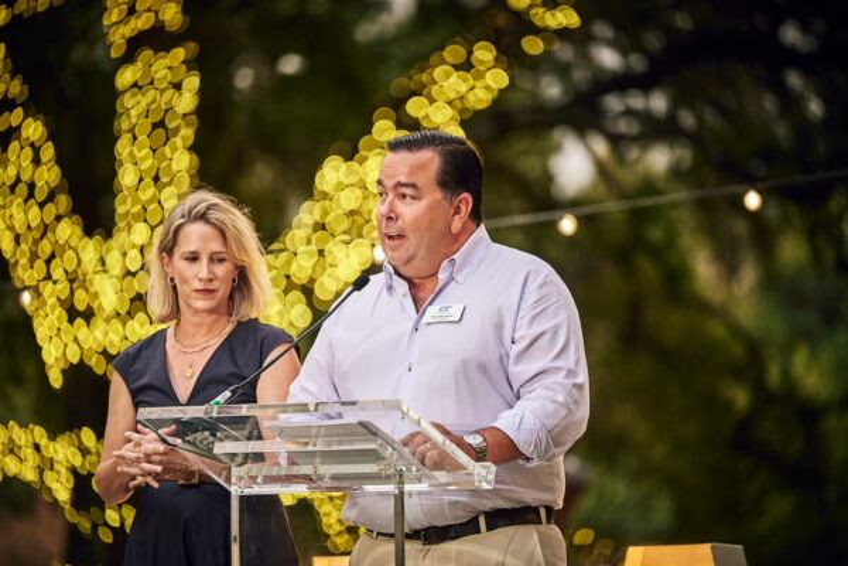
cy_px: 283
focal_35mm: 200
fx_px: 4711
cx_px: 424
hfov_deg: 10.3
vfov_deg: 6.9
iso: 2000
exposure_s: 1/500
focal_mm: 200
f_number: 2.8
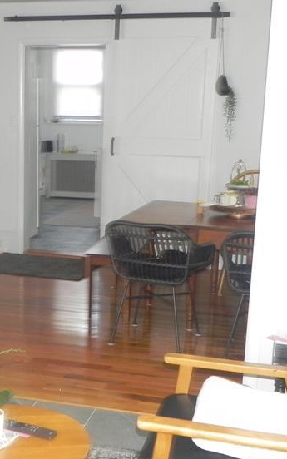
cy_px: 269
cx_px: 37
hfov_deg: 22.3
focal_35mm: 57
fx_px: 713
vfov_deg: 35.6
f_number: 2.8
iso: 200
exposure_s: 1/30
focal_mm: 5.2
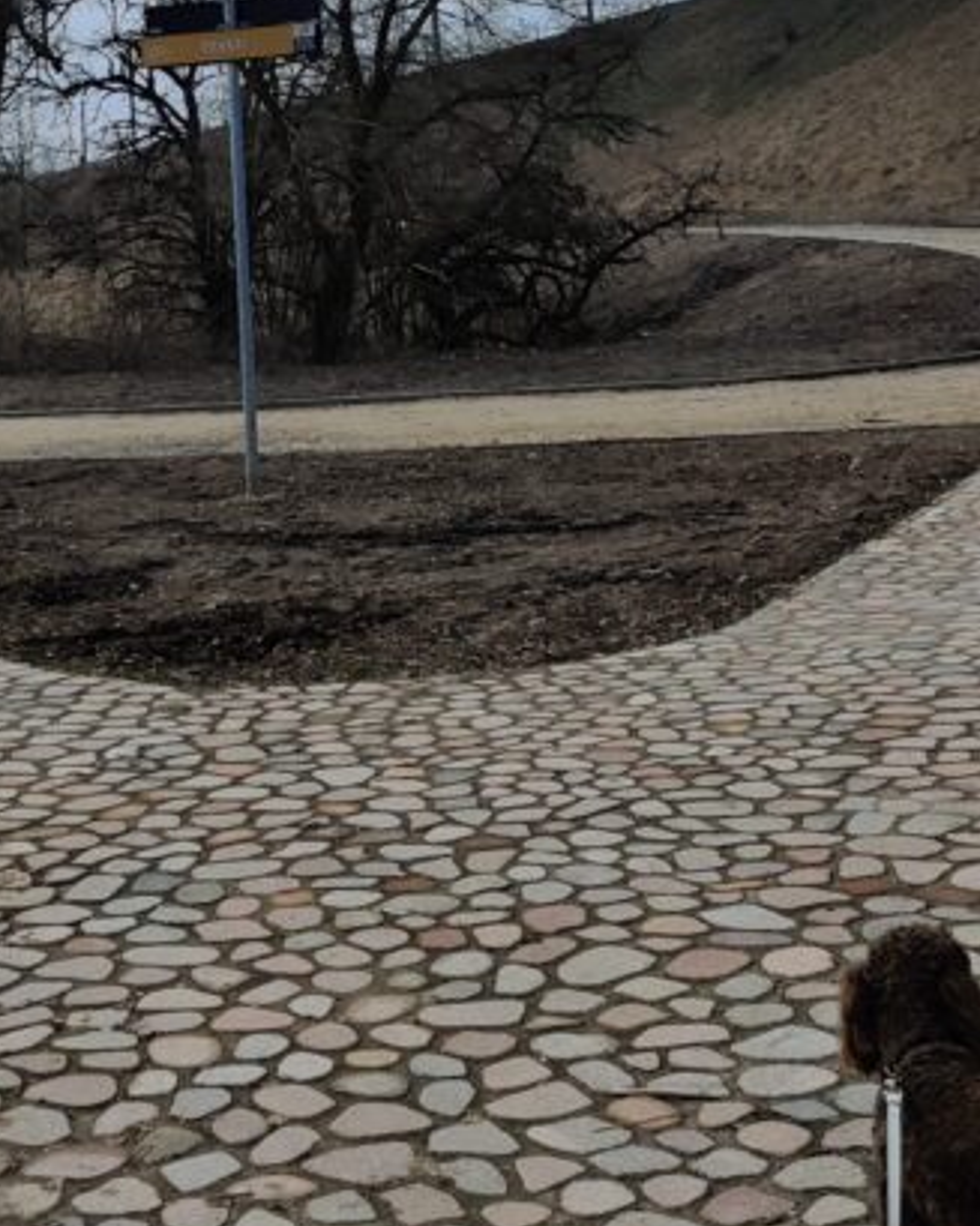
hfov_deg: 22.9
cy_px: -120
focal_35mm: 66
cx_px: 261
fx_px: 2394
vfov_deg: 26.5
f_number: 1.65
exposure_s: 1/3271
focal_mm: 4.75
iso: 125
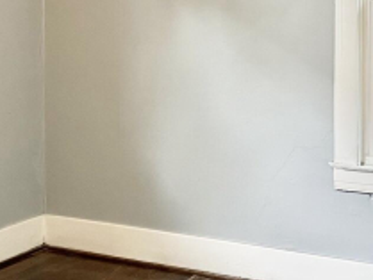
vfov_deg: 17.5
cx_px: 208
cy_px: 29
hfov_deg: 23.5
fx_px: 895
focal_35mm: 83
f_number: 1.5
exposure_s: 1/60
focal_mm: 5.7
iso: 125
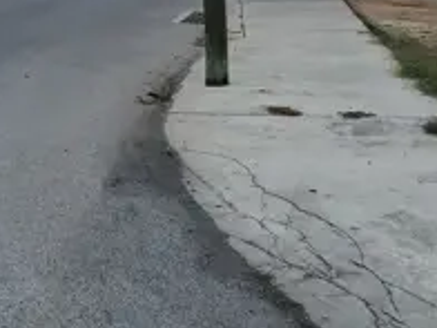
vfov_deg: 27.3
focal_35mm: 49
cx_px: -89
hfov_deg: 32.2
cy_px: -27
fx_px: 619
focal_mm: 1.68
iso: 64
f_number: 2.2
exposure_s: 1/1294
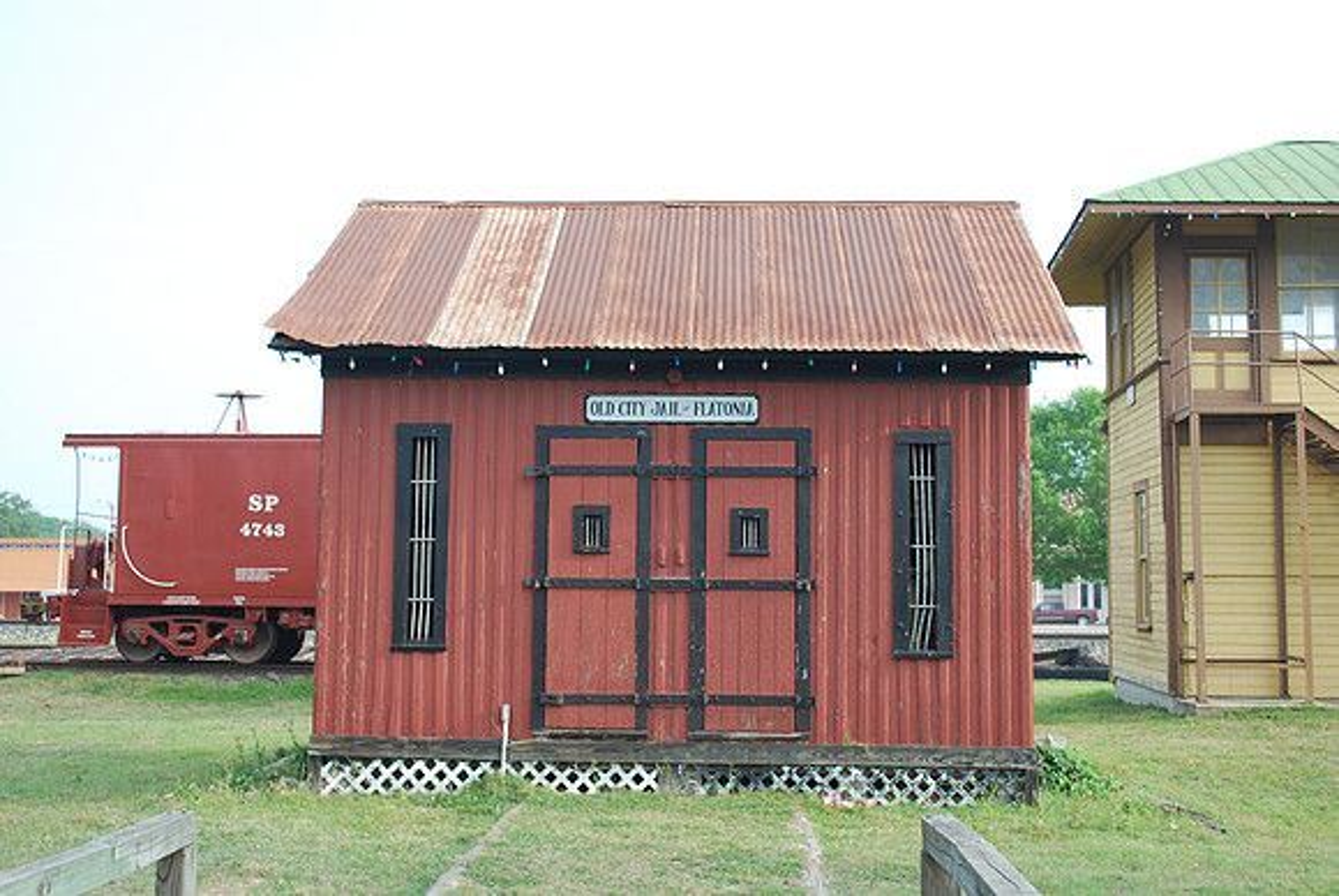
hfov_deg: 46.4
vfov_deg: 32.0
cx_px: 670
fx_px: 1564
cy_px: 448
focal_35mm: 42
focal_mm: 28
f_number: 5.6
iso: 125
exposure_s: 1/125
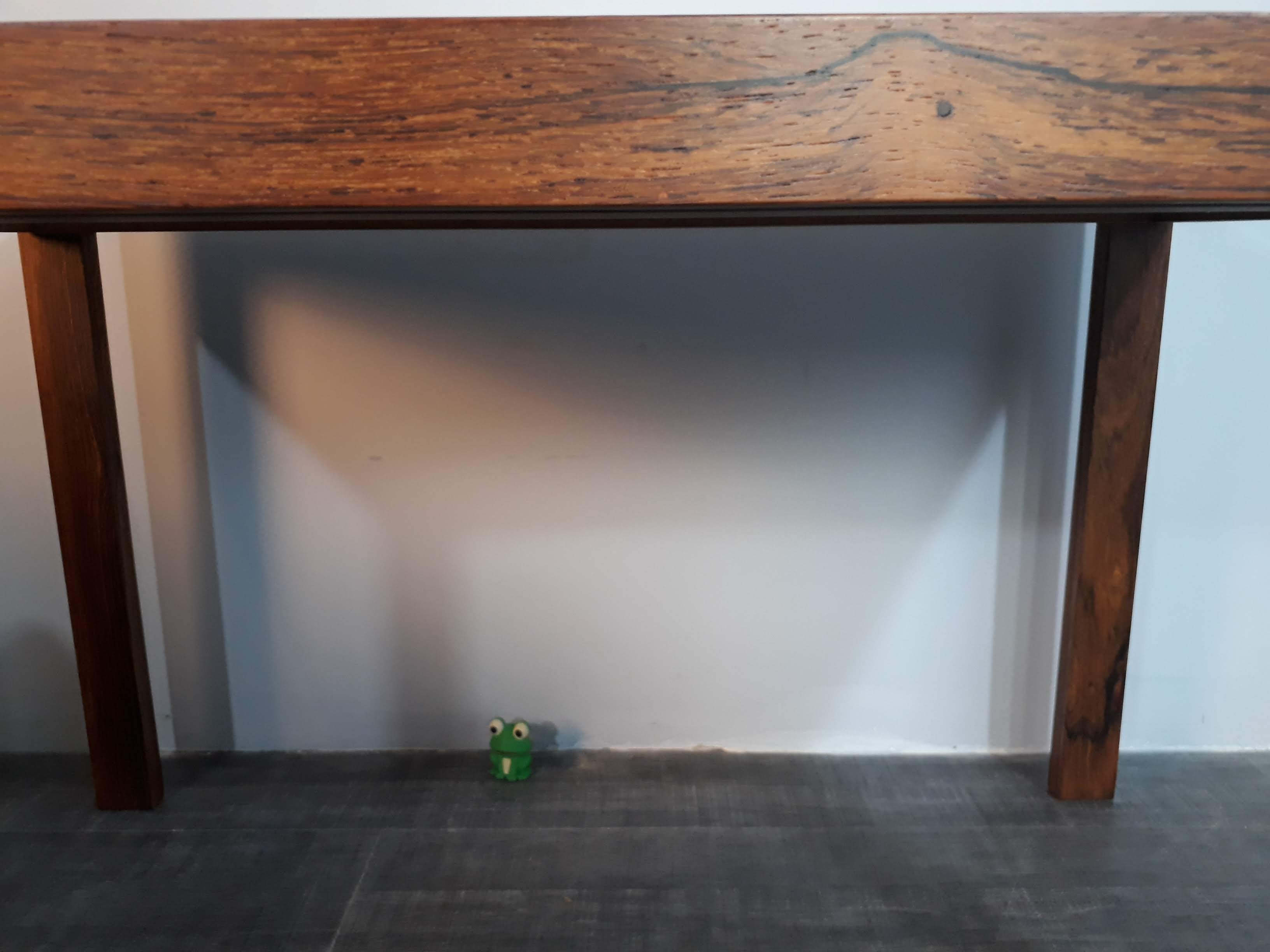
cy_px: 476
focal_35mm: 27
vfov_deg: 51.4
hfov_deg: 65.3
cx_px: 635
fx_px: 991
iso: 200
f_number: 1.9
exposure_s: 1/33
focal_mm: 3.6
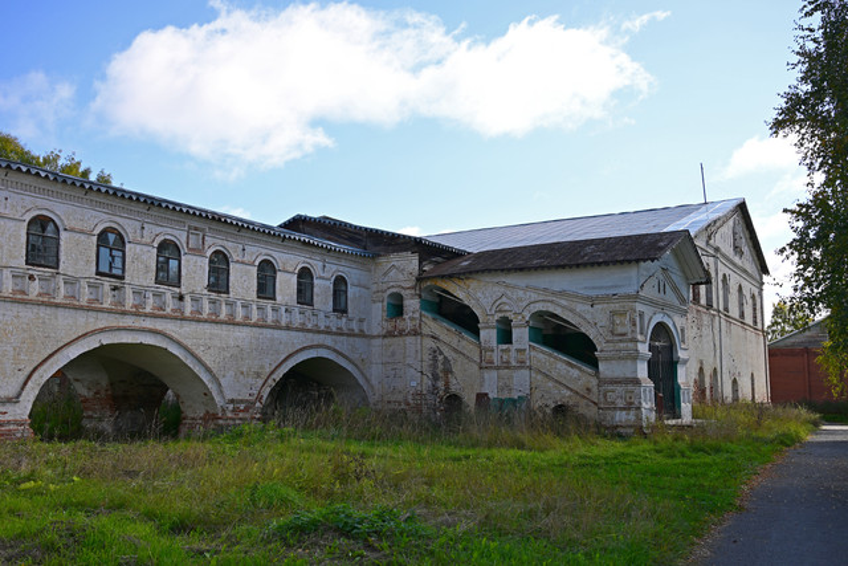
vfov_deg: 39.4
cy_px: 283
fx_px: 789
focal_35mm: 34
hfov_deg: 56.5
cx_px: 424
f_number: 5.6
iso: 100
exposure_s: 1/350
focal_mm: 33.5
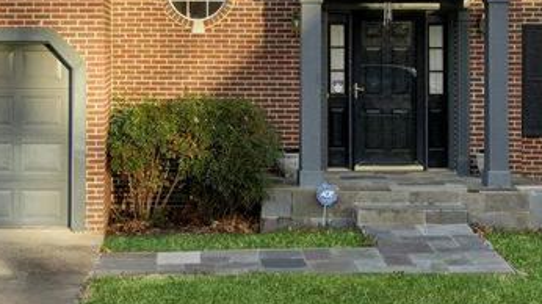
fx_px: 1379
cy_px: -67
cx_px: 191
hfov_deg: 22.2
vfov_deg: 12.3
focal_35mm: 96
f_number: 8
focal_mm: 22
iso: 100
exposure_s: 1/100
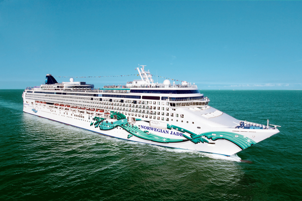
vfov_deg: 63.1
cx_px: 151
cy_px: 100
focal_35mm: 20
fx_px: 163
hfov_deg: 85.5
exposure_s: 1/500
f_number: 11
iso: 200
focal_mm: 13
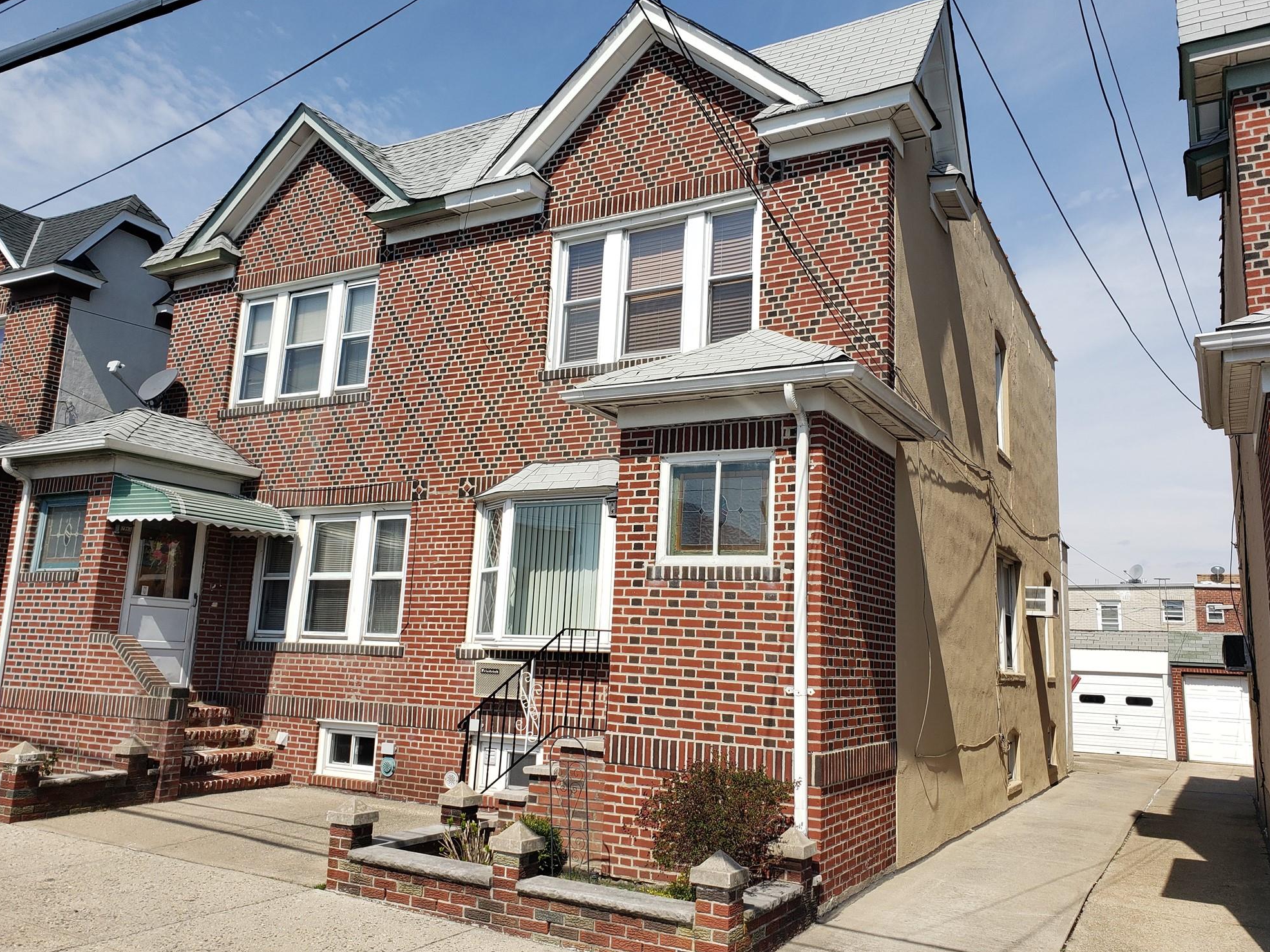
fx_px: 991
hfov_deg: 65.3
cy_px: 471
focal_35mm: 27
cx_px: 636
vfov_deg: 51.4
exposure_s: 1/1666
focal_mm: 4.3
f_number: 2.4
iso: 50
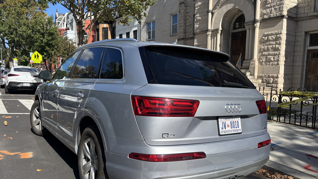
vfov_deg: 40.1
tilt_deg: -6.2
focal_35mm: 29
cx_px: 158
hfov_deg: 66.1
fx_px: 245
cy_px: 102
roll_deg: -1.5
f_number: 1.6
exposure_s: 1/2710
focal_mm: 5.96
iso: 50
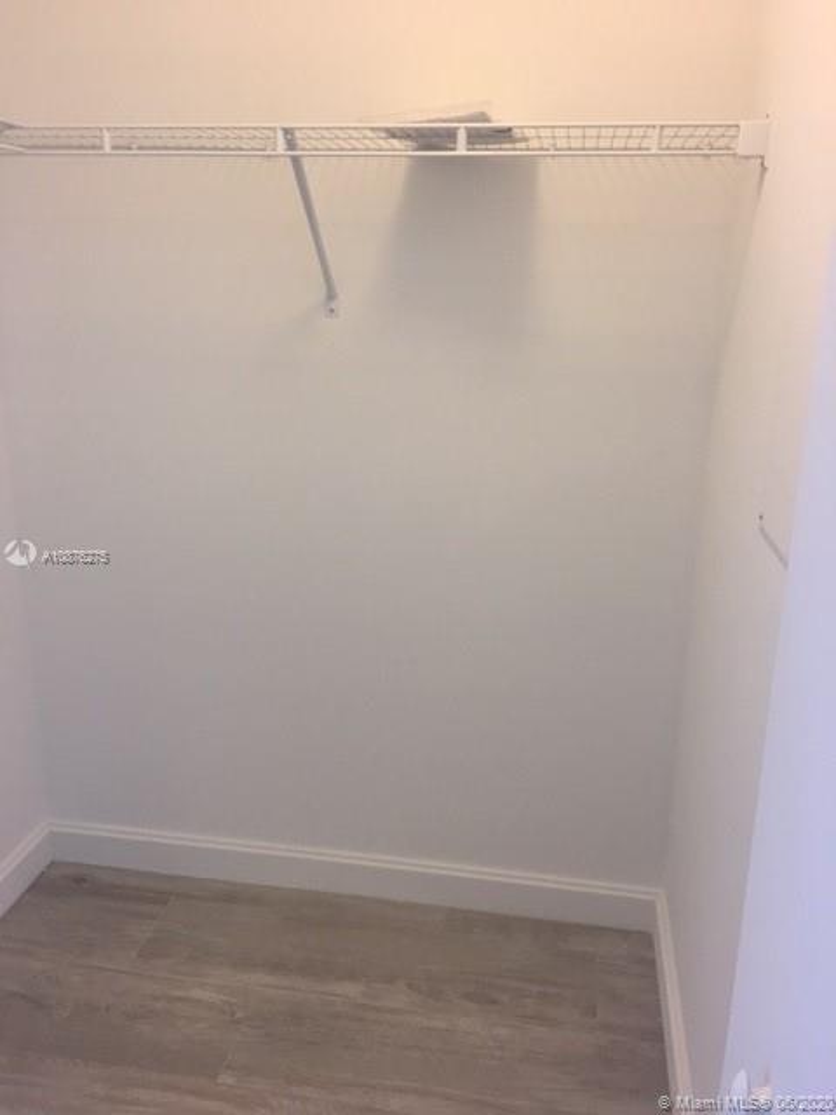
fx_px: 934
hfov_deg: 48.2
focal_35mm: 29
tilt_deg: -16.0
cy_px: 558
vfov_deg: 61.7
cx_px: 418
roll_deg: -1.3
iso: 32
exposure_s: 1/17
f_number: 2.2
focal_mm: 4.15
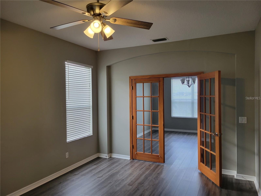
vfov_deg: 53.1
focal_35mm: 26
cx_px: 130
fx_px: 196
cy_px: 98
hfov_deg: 67.3
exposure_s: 1/120
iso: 100
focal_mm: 5.4
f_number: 1.8
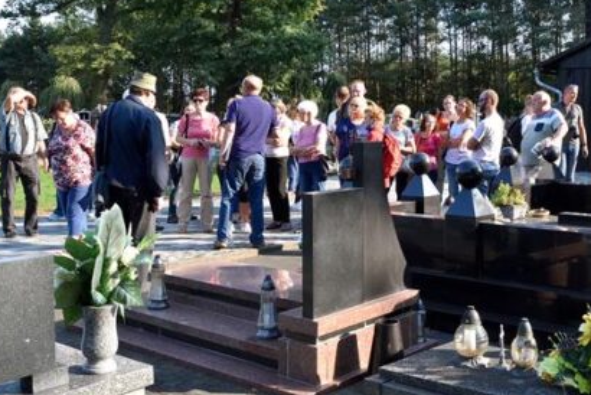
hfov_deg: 43.2
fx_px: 739
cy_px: 142
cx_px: 373
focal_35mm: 45
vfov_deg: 29.8
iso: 3200
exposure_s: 1/640
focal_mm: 24
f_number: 13
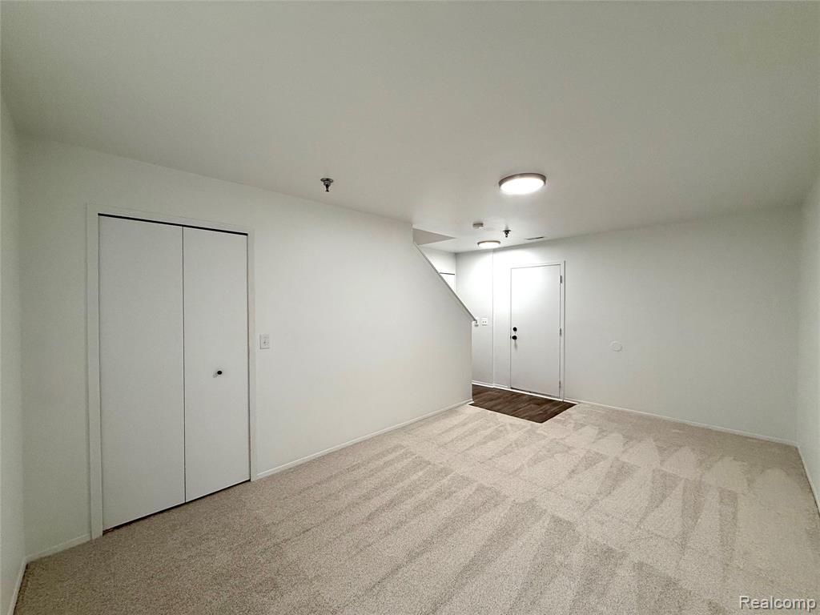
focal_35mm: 14
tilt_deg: -0.9
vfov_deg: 85.7
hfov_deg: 102.1
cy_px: 308
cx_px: 410
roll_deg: +0.1
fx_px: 332
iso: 200
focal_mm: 2.22
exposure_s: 1/120
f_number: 2.2
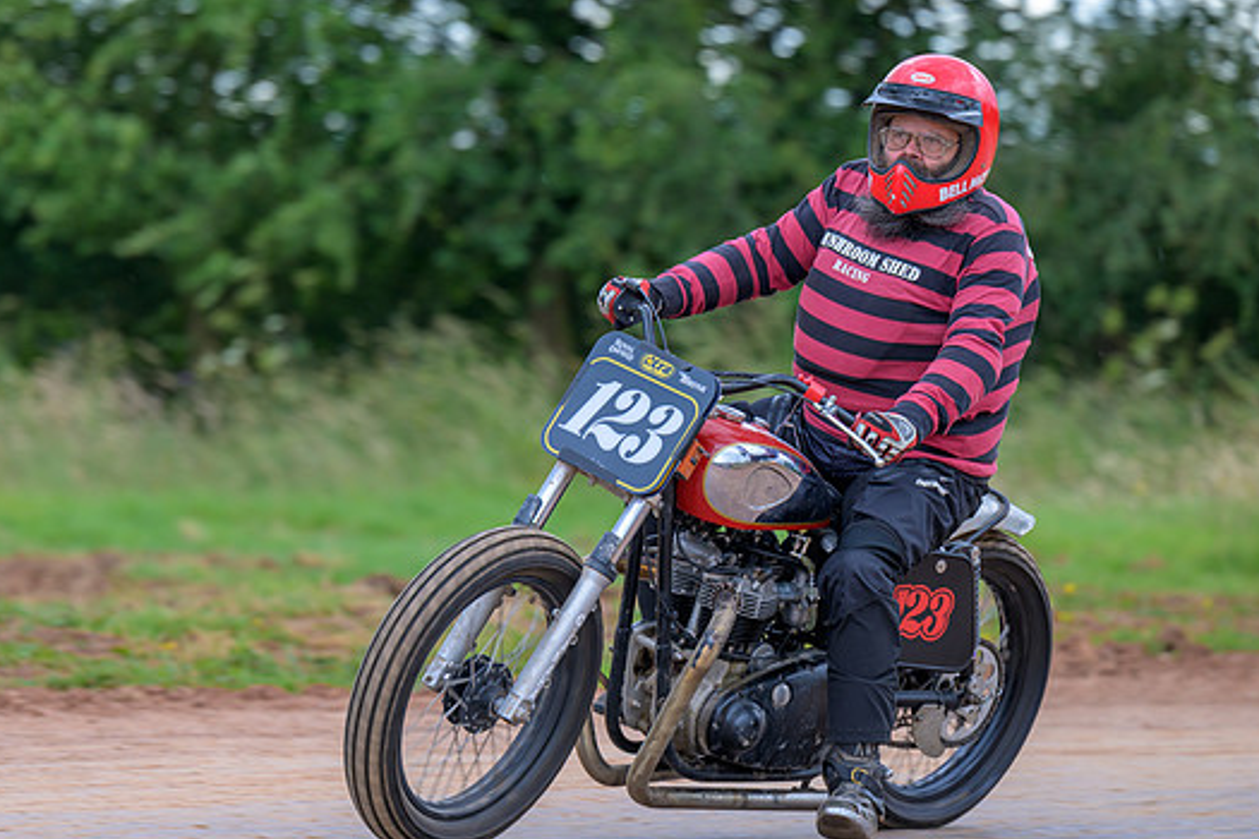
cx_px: 558
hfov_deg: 8.1
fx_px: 8882
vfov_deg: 5.4
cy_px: 442
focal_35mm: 254
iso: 220
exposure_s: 1/320
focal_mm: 200
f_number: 4
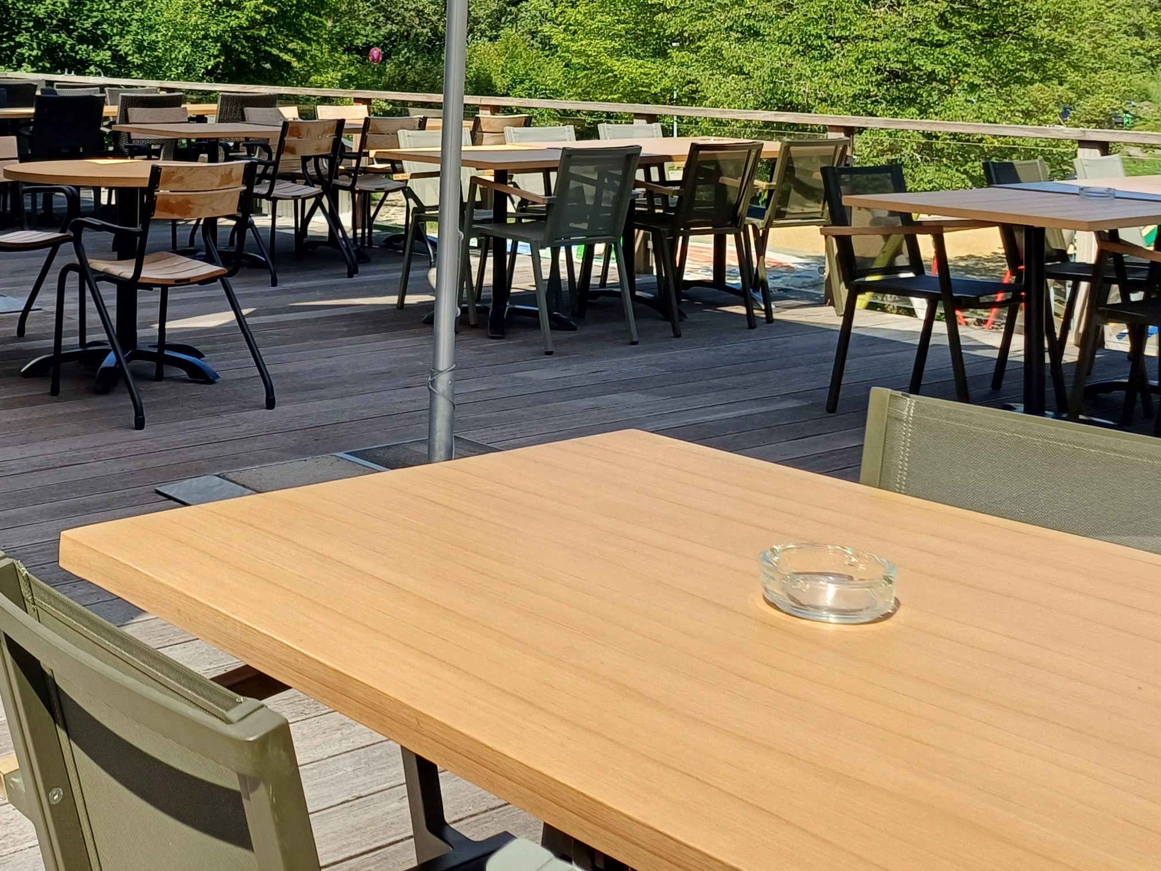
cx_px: 316
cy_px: 20
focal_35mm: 49
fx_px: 1644
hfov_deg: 38.1
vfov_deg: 28.1
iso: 50
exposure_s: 1/962
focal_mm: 4.65
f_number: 1.8
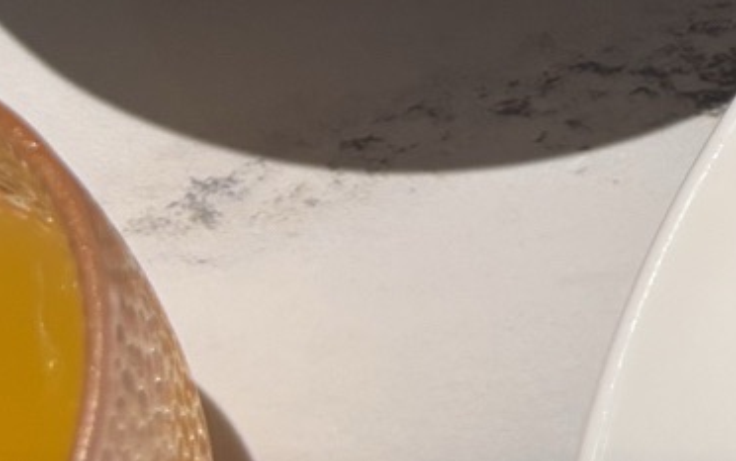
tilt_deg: -52.4
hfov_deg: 12.7
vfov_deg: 7.6
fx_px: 2970
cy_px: -1017
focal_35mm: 148
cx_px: 1357
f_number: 1.6
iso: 50
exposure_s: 1/100
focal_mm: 5.96
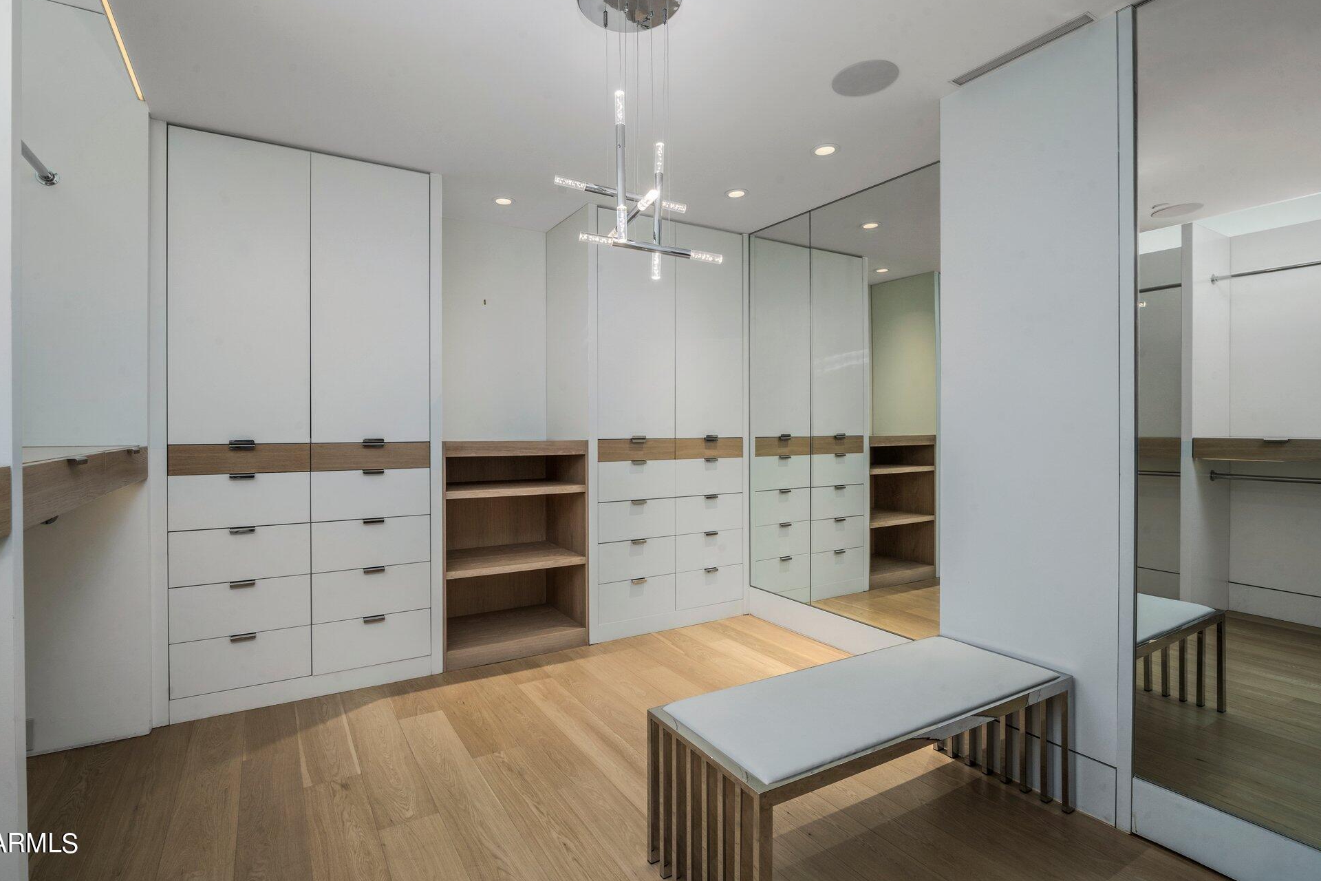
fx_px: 587
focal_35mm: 16
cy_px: 416
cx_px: 625
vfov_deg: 73.7
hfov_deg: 96.6
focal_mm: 15
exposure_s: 1/2.5
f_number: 13
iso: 400
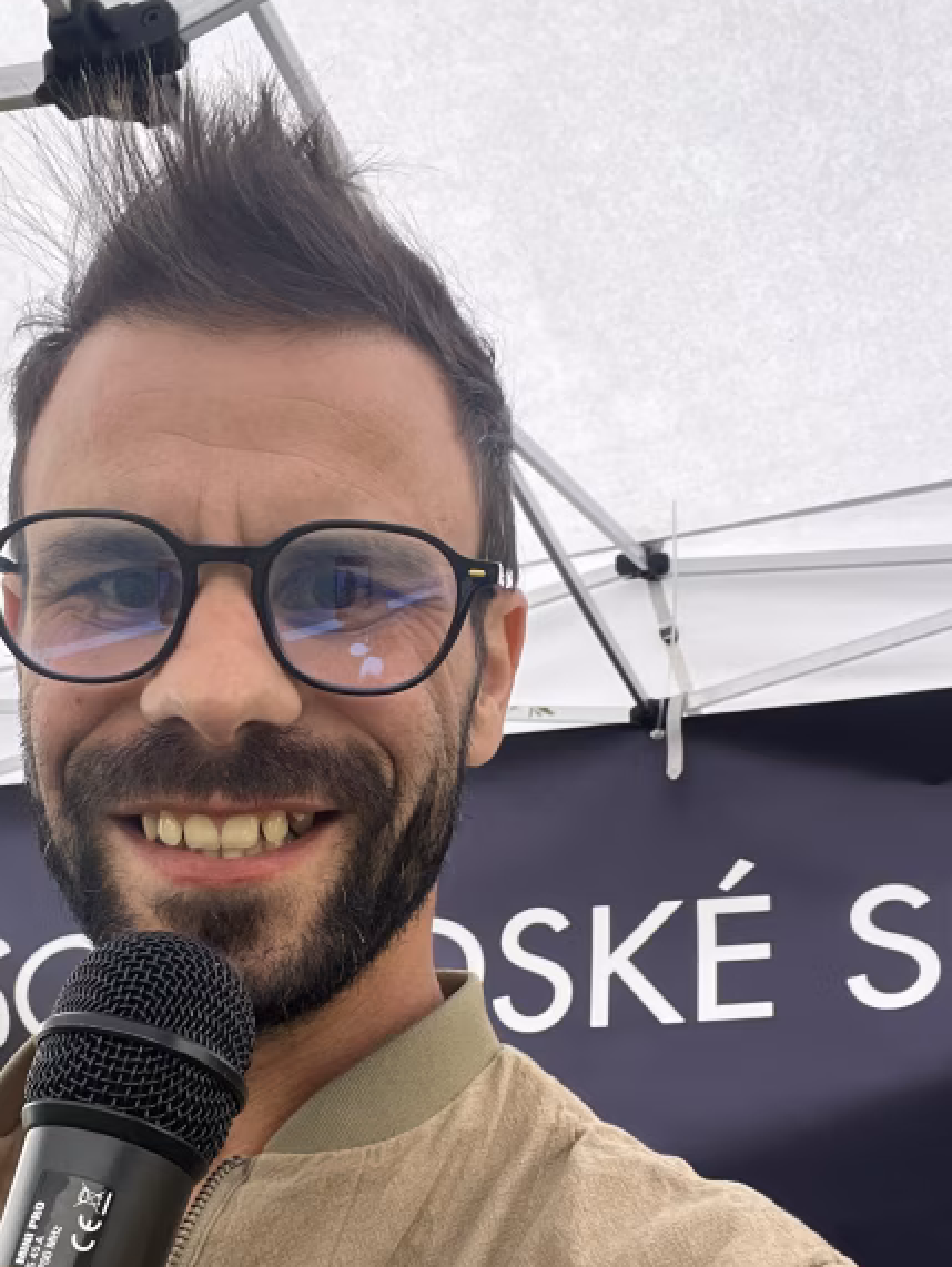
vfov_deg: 44.4
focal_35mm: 42
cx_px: 342
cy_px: 785
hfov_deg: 34.2
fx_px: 1538
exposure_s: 1/121
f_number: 2.2
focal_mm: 2.71
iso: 50
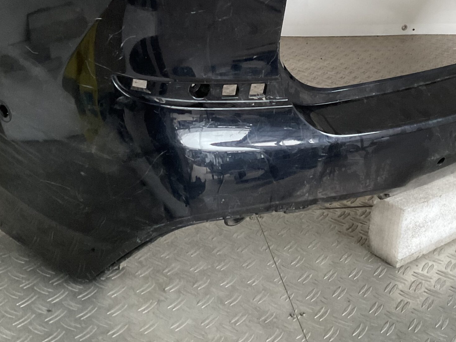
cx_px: 264
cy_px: 79
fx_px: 672
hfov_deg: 37.4
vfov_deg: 28.1
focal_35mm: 51
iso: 250
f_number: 1.8
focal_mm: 3
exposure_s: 1/33
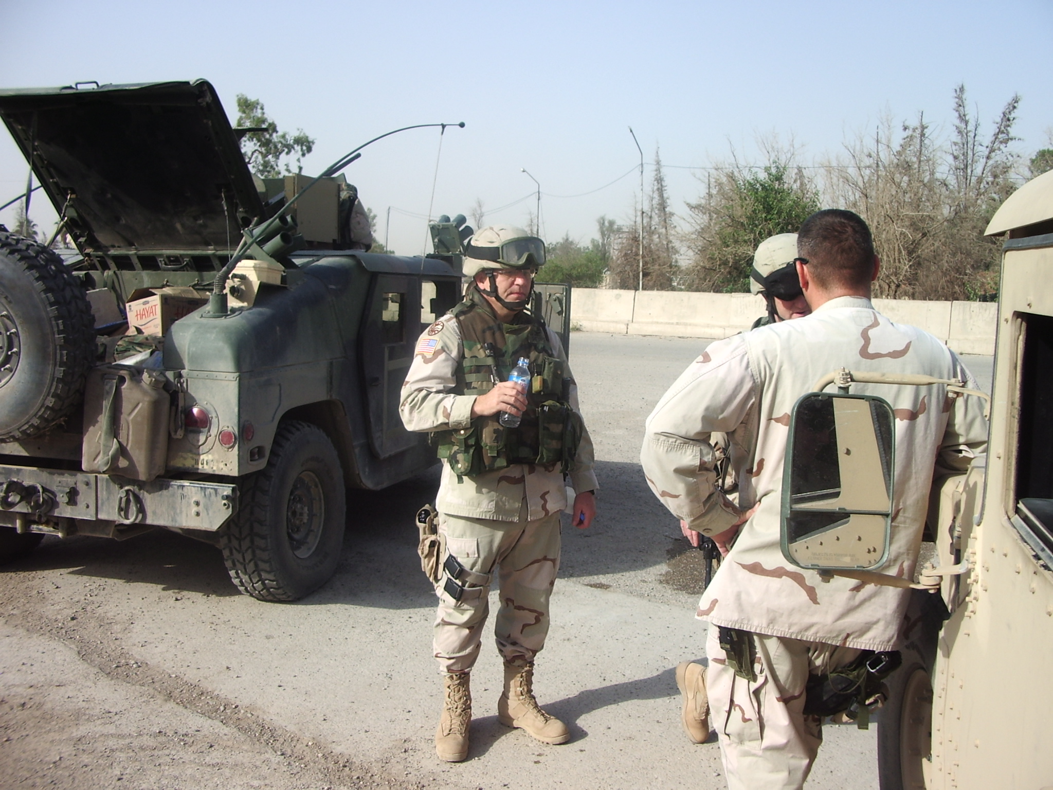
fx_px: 1065
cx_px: 526
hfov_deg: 52.6
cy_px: 395
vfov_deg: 40.7
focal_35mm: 35
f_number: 4.3
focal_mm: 5.8
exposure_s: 1/320
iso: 50
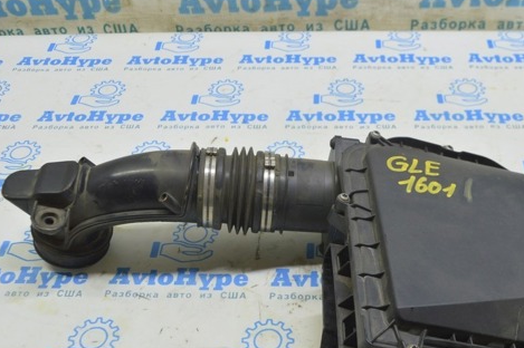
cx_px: 294
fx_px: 655
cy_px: 220
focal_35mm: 45
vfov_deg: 29.7
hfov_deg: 43.6
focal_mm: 22
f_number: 5.6
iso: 400
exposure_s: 1/20
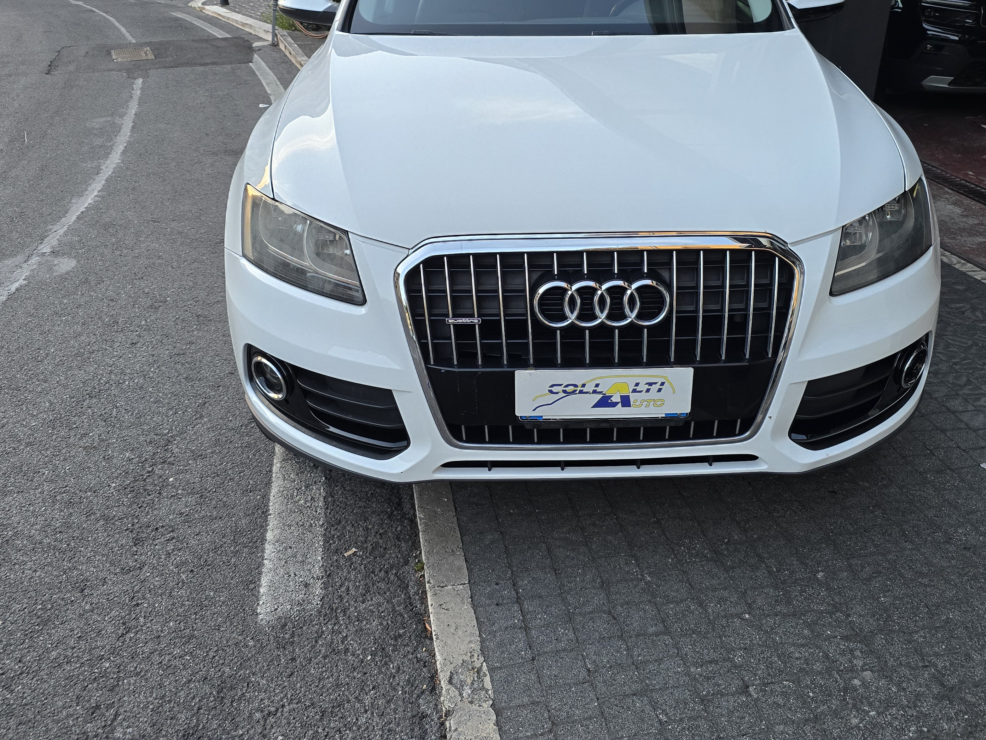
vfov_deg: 42.3
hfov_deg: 55.2
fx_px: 940
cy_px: 237
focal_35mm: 33
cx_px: 549
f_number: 1.7
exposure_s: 1/180
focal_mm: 6.3
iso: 160
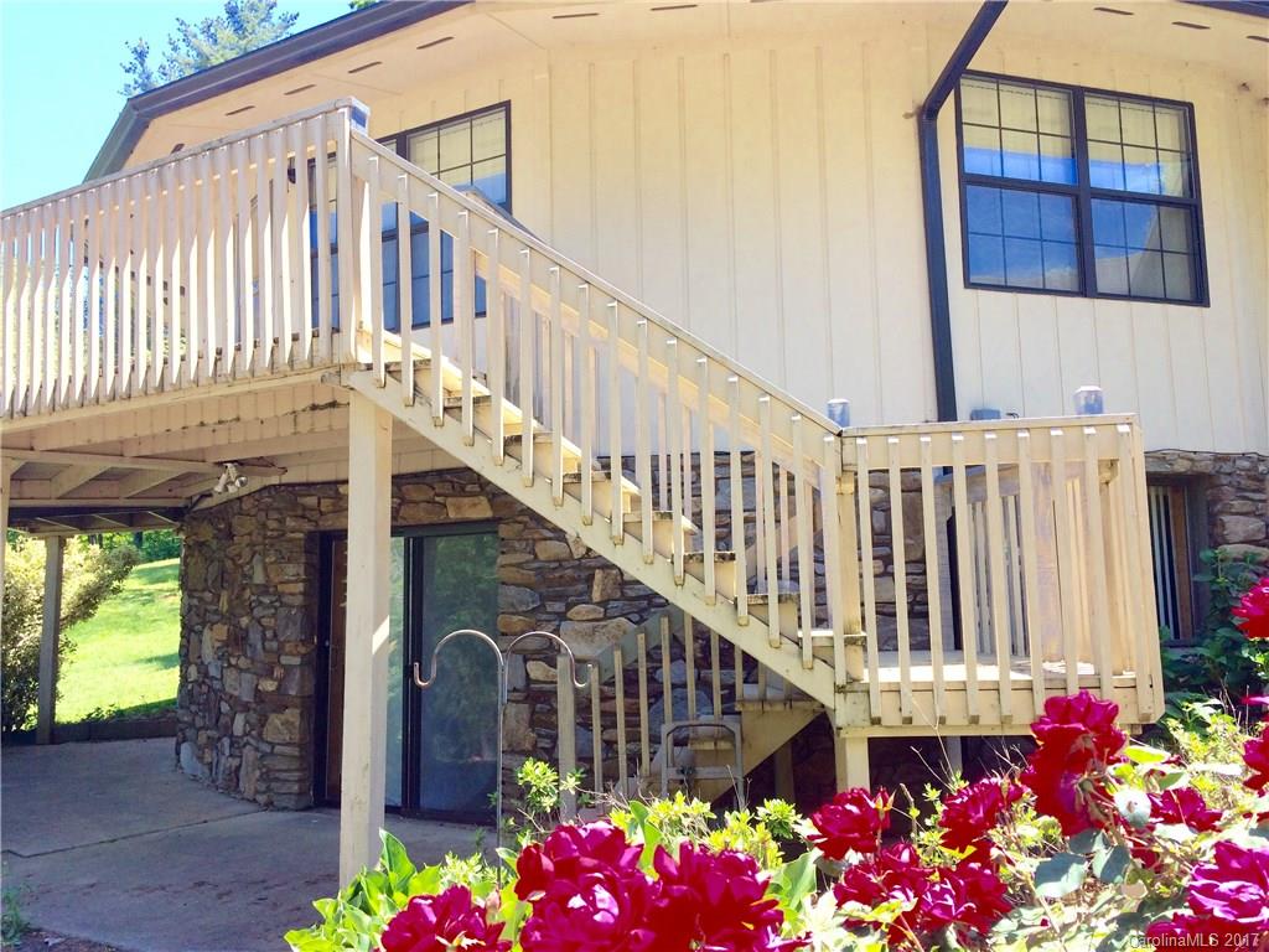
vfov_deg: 48.2
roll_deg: +1.1
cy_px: 476
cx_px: 634
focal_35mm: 29
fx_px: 1063
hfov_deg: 61.7
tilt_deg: +8.8
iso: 32
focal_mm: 4.15
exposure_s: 1/533
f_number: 2.2
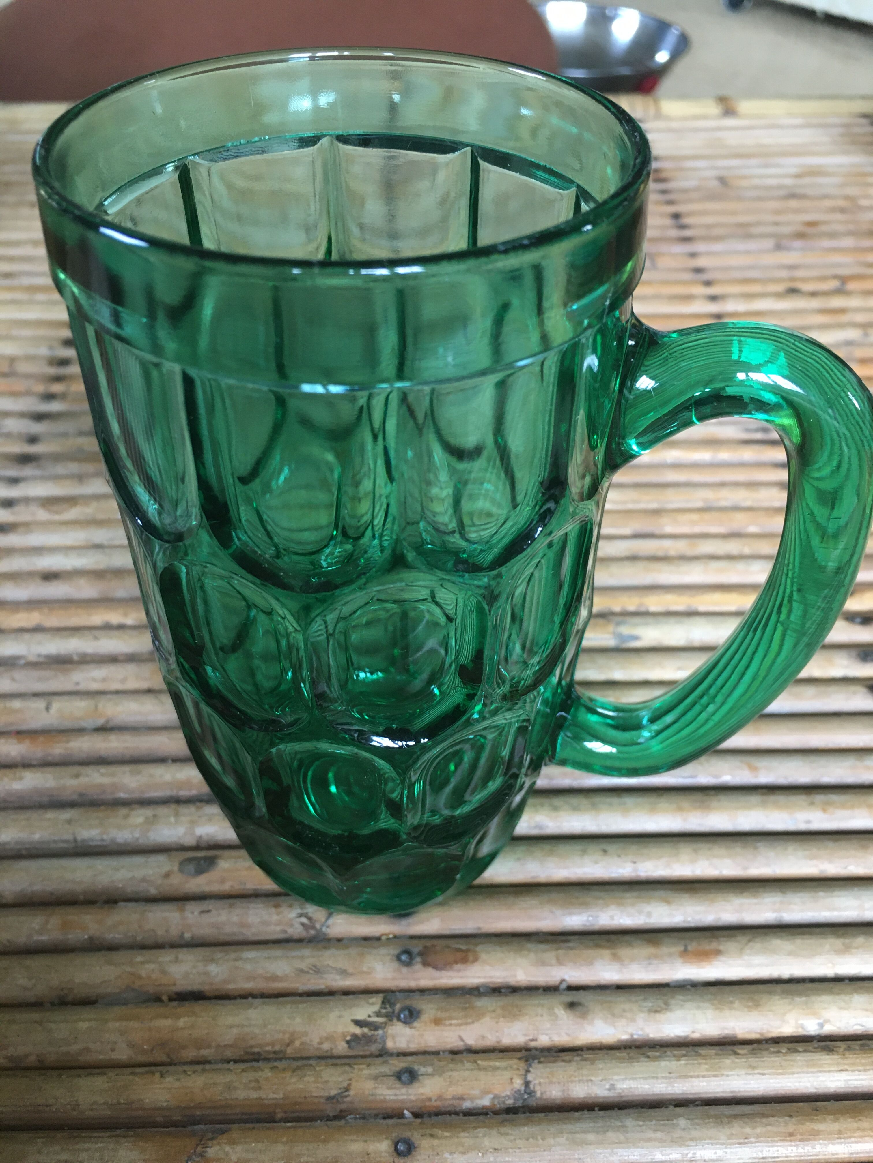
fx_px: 975
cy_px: 582
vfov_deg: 61.7
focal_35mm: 29
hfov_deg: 48.2
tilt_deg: -43.5
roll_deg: -1.2
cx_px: 436
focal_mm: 4.15
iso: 125
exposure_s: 1/33
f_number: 2.2
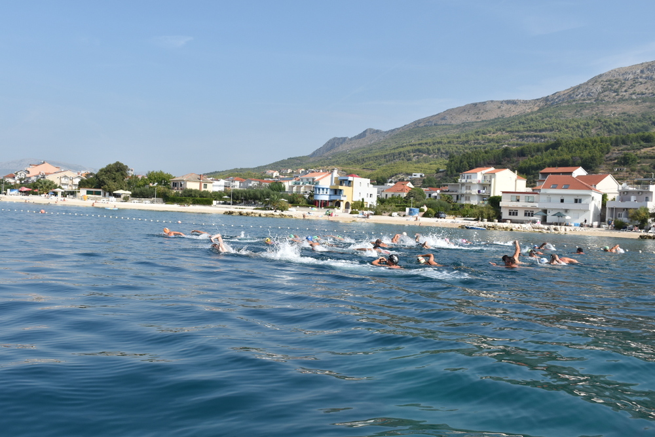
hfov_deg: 53.1
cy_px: 218
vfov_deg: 36.9
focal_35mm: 36
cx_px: 328
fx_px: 655
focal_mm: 24
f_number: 9
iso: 200
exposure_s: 1/500
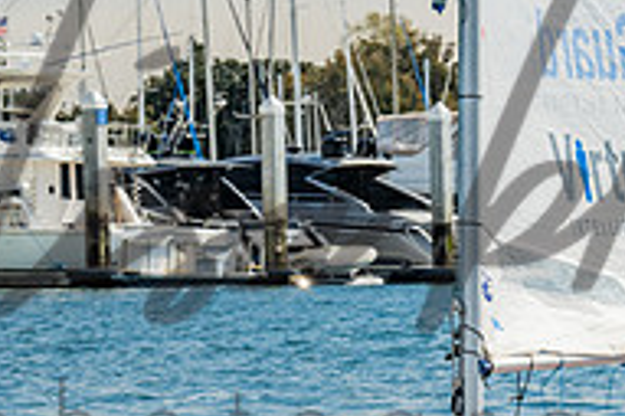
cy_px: 230
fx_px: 3695
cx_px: 761
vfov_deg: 6.4
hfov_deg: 9.5
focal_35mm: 213
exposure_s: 1/250
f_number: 10
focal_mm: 56
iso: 250
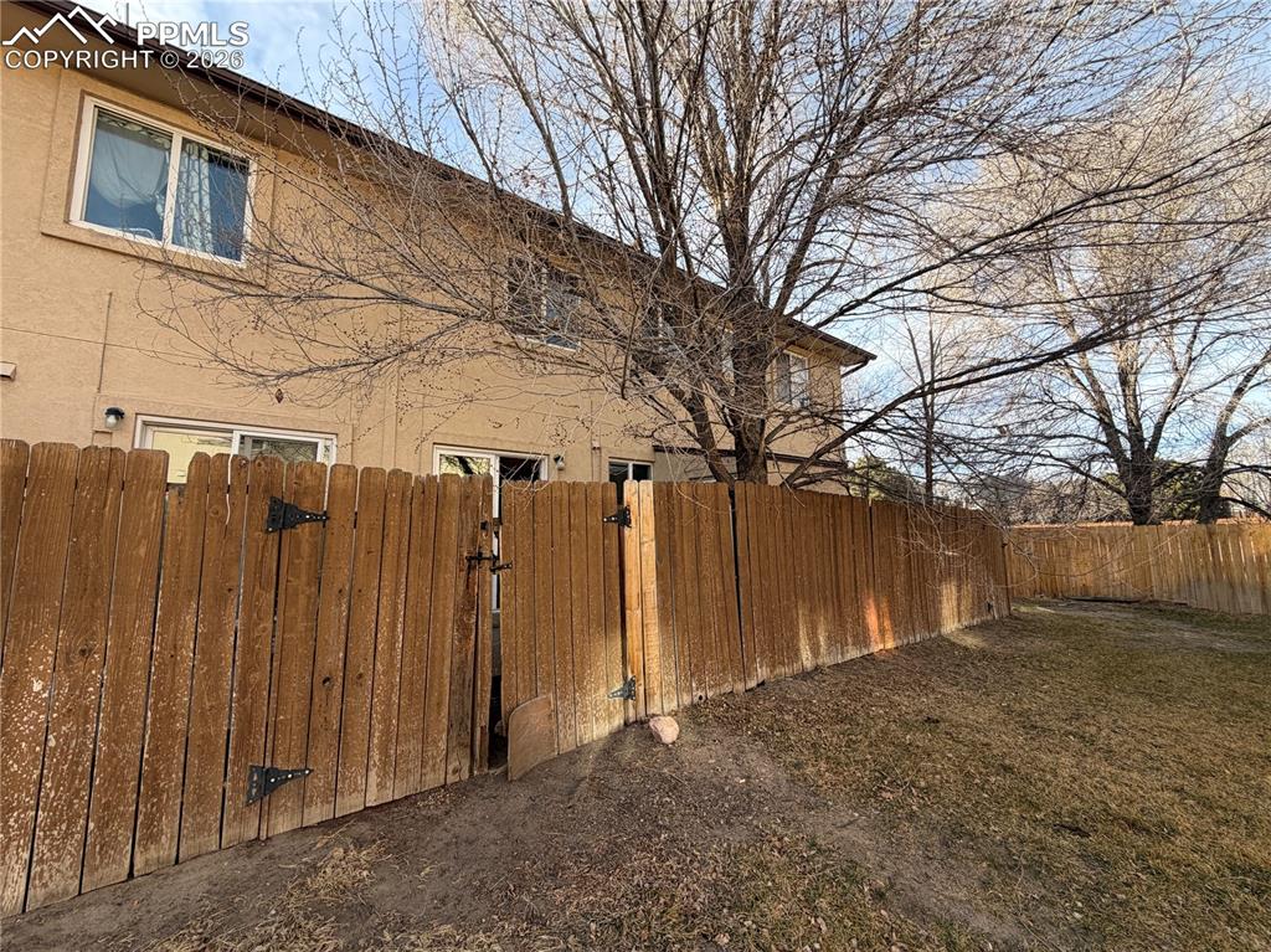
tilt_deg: +7.8
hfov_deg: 102.1
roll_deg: +0.9
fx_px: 514
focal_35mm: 14
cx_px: 636
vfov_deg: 85.6
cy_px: 476
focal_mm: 2.22
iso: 64
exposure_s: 1/502
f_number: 2.2
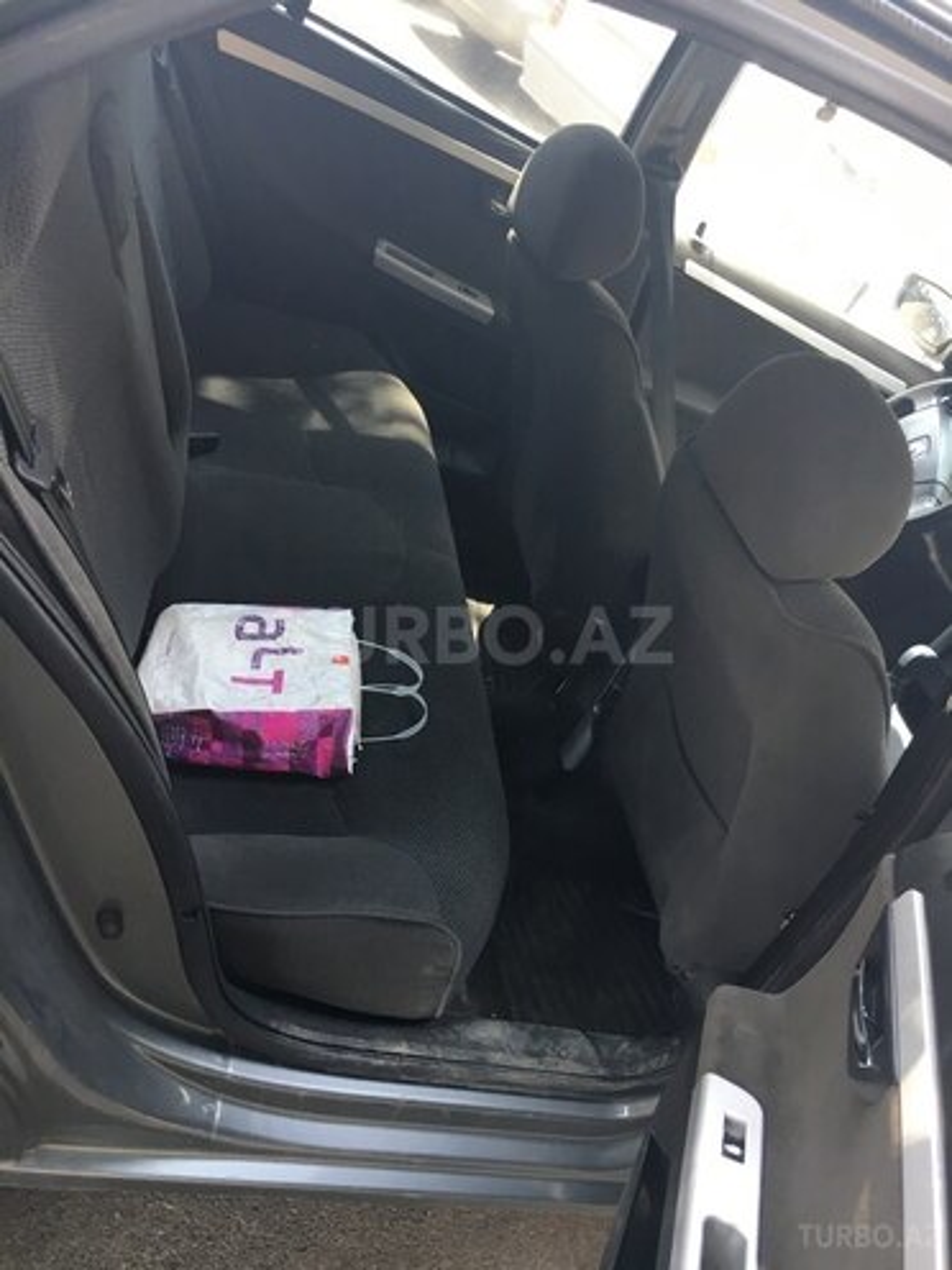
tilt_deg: -32.0
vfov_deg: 61.7
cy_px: 635
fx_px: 1063
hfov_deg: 48.2
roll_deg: -31.8
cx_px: 476
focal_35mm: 29
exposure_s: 1/33
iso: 32
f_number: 2.2
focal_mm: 4.15
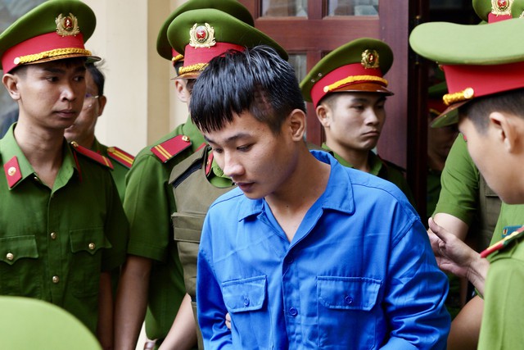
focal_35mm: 75
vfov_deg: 18.2
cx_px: 262
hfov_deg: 27.0
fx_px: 1092
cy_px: 175
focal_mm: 50
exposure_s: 1/400
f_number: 4
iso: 500
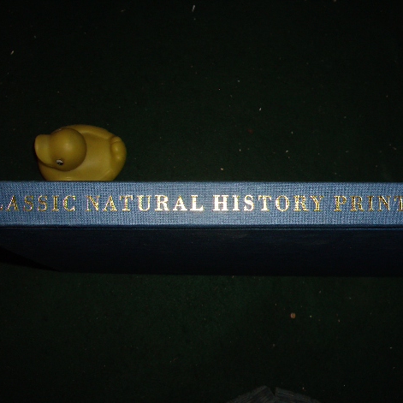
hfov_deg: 40.0
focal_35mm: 42
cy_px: 204
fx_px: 553
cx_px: 201
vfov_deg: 40.0
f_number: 4.3
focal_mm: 5.8
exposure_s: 1/60
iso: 80
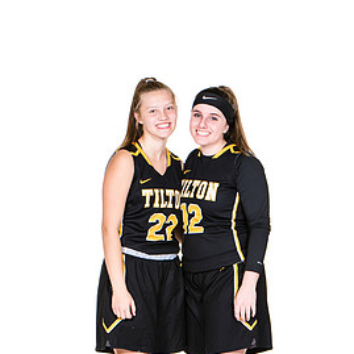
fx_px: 2268
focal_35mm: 196
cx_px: 176
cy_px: 265
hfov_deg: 8.9
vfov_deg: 8.9
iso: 200
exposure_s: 1/160
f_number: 6.3
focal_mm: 92
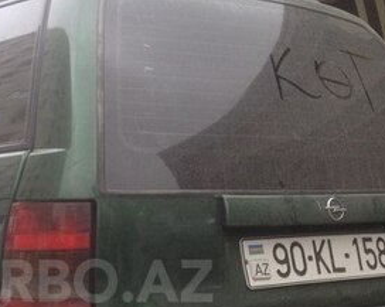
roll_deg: +1.5
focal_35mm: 83
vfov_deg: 18.2
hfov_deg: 22.7
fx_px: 945
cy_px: 281
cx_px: 68
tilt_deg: -2.1
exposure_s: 1/120
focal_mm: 4.28
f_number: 2.4
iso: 80
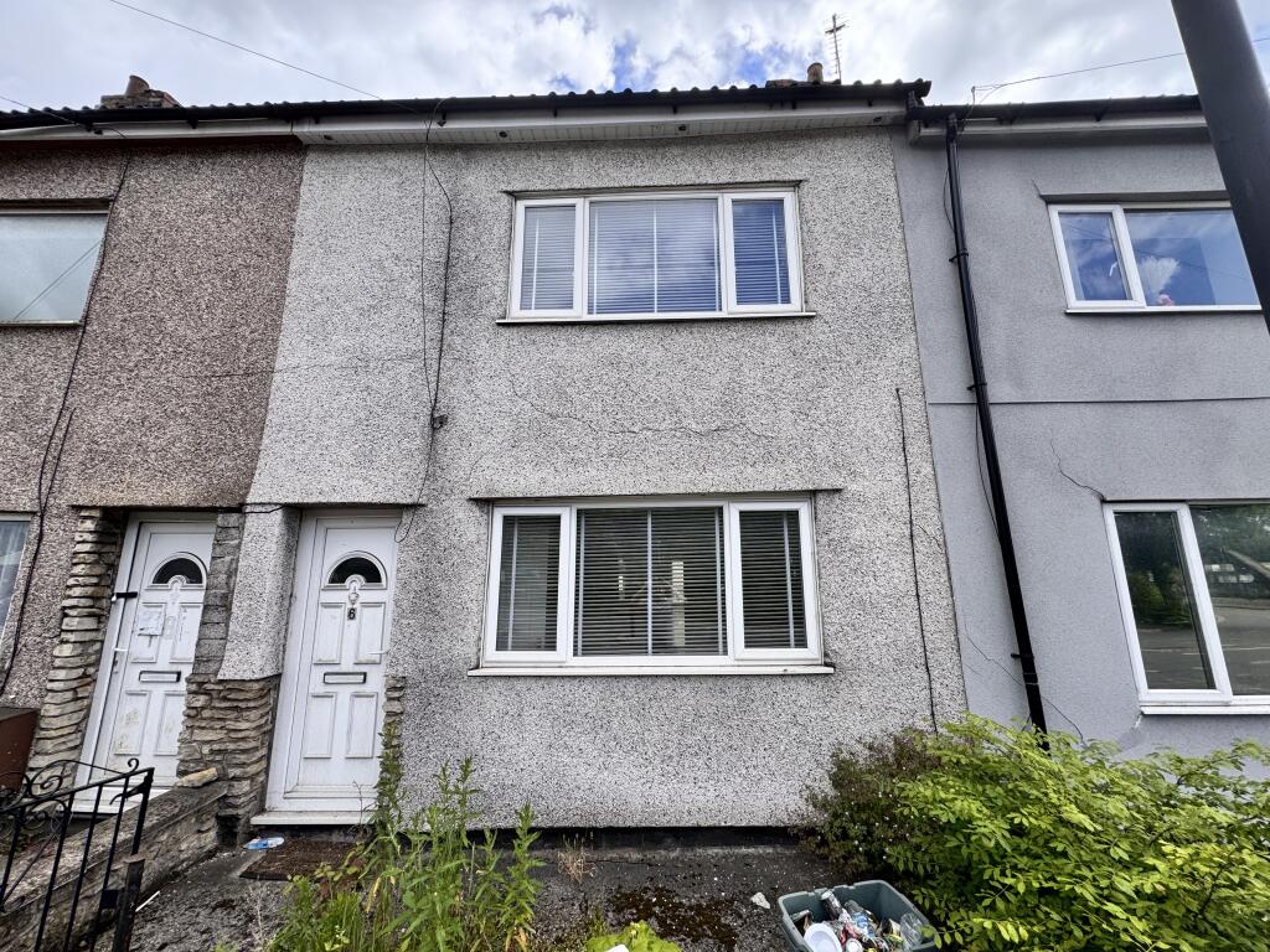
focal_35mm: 14
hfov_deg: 102.1
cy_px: 476
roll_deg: +0.2
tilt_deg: +12.8
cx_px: 635
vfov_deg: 85.7
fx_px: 514
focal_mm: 2.22
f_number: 2.2
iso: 50
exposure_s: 1/993
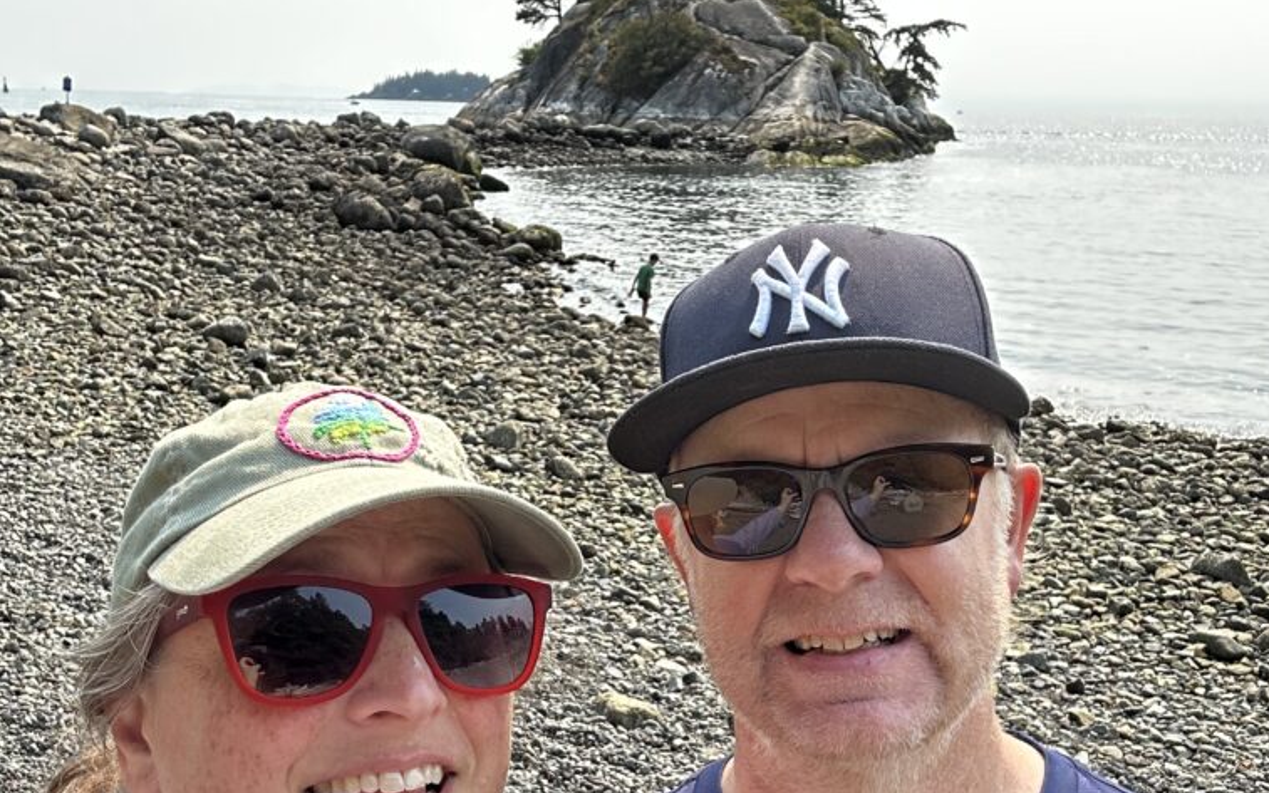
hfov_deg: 46.2
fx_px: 1487
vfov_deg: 29.4
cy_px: 582
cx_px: 642
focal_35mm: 43
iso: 25
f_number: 1.9
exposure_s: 1/351
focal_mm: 2.69
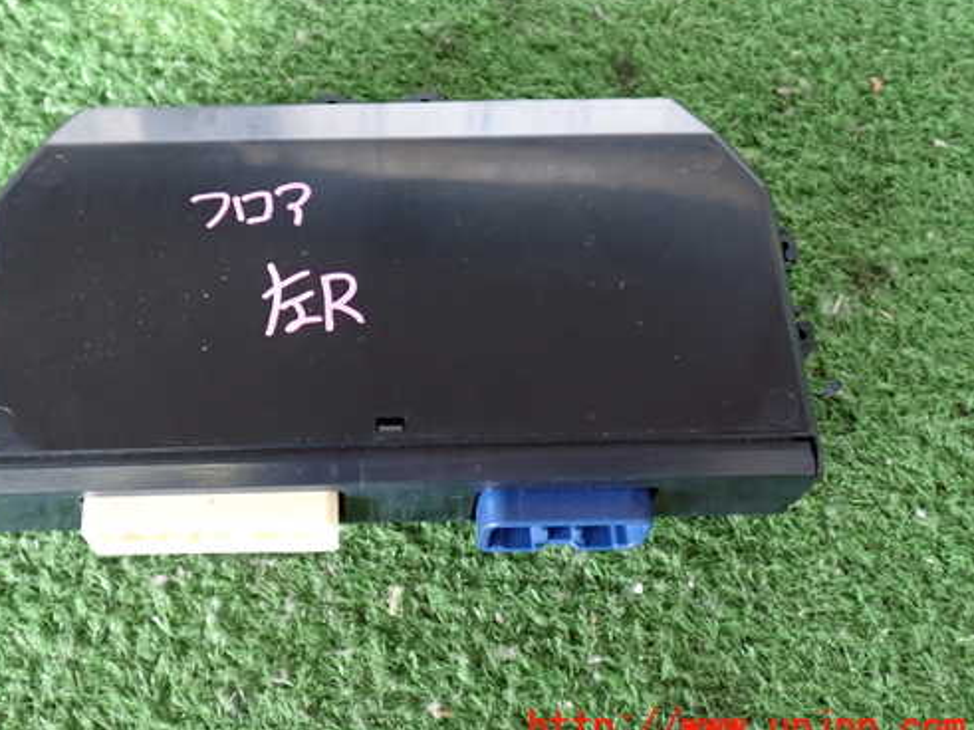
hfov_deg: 42.7
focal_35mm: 44
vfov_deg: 32.8
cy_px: 307
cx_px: 381
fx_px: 1238
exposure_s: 1/25
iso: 800
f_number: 2.5
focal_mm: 6.37
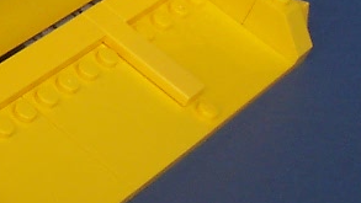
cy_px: -111
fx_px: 1580
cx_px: -267
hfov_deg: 12.1
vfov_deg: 7.2
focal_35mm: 165
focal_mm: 5.6
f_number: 5.6
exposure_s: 1/180
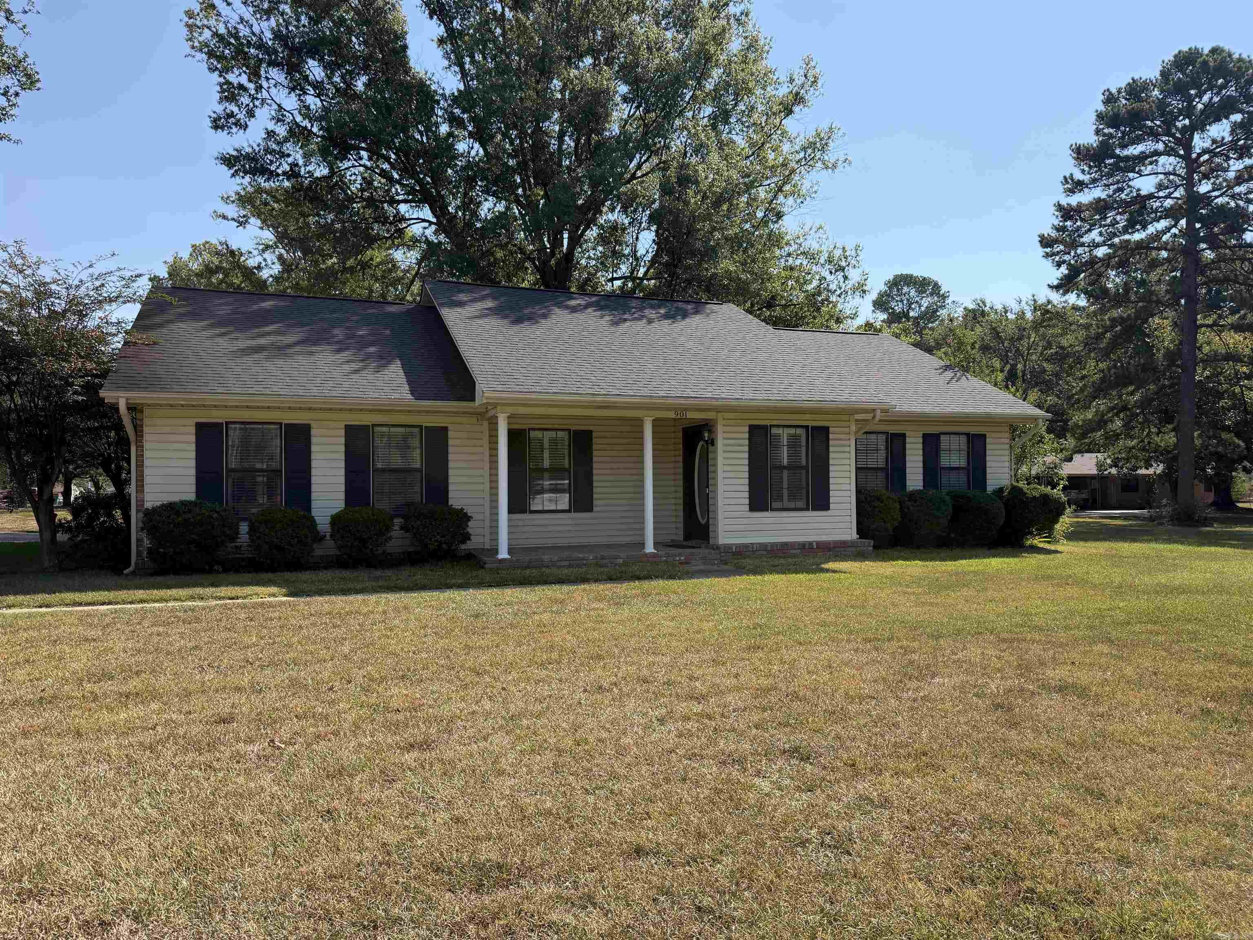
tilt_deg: +0.6
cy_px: 470
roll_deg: +0.7
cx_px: 626
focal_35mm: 24
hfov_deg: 71.6
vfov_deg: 56.8
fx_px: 869
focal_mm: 6.76
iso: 100
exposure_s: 1/4167
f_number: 1.78
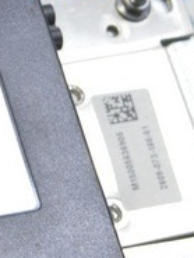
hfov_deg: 7.2
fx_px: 1426
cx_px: -310
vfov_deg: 10.3
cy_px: 215
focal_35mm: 191
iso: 400
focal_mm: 24
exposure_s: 1/20
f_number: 5.6
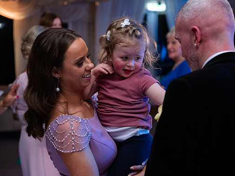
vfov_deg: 21.6
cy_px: 89
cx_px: 128
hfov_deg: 28.6
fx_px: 461
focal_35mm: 68
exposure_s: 1/160
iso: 1000
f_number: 3.5
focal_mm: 62
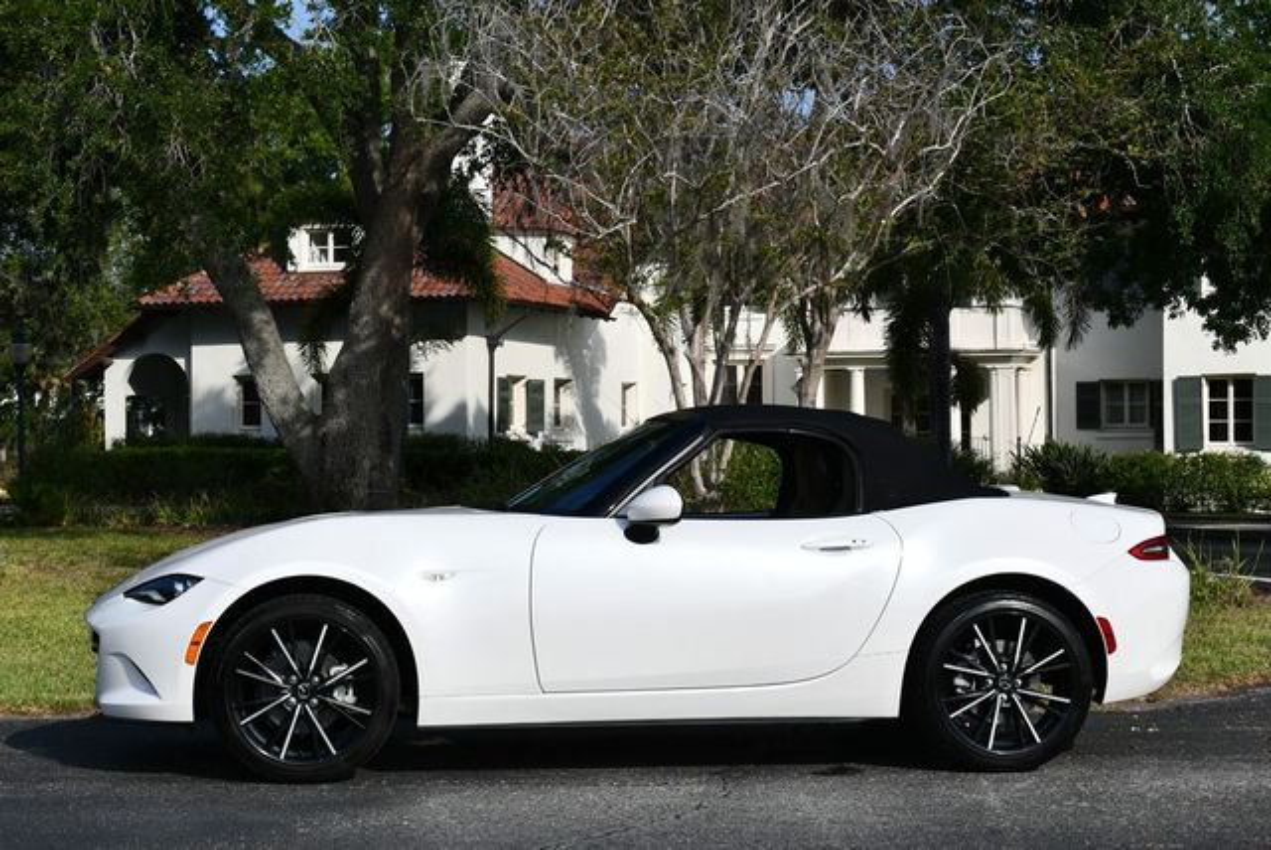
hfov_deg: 28.0
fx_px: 2544
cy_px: 425
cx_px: 636
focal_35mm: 72
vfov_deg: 19.0
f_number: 9
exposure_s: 1/320
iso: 100
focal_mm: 36
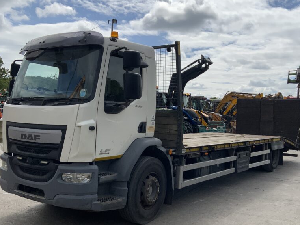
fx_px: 338
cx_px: 161
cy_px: 128
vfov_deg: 36.8
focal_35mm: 39
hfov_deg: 47.8
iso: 20
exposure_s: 1/4405
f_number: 1.8
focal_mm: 3
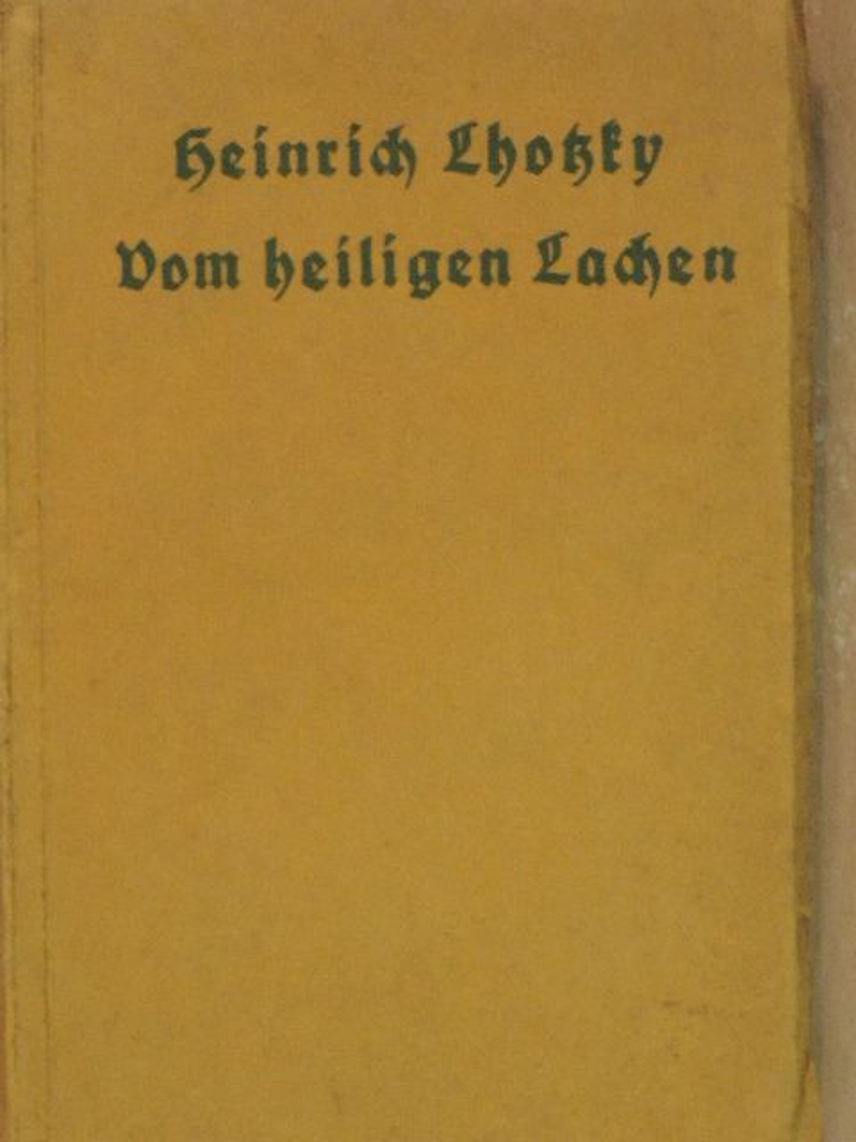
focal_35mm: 75
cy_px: 571
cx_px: 428
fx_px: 2473
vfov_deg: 26.0
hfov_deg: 19.6
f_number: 3.9
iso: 1250
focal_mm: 13.3
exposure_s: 1/100
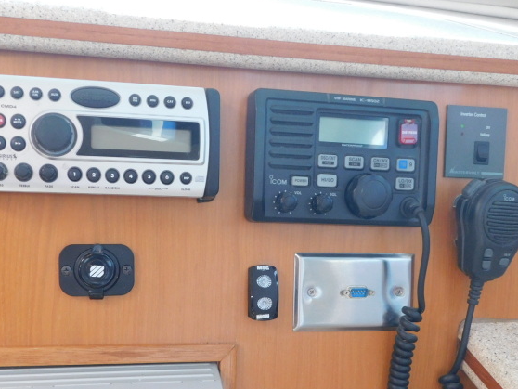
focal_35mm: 43
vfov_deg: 33.2
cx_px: 242
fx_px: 644
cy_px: 273
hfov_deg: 43.8
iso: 220
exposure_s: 1/30
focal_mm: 5.3
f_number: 3.2
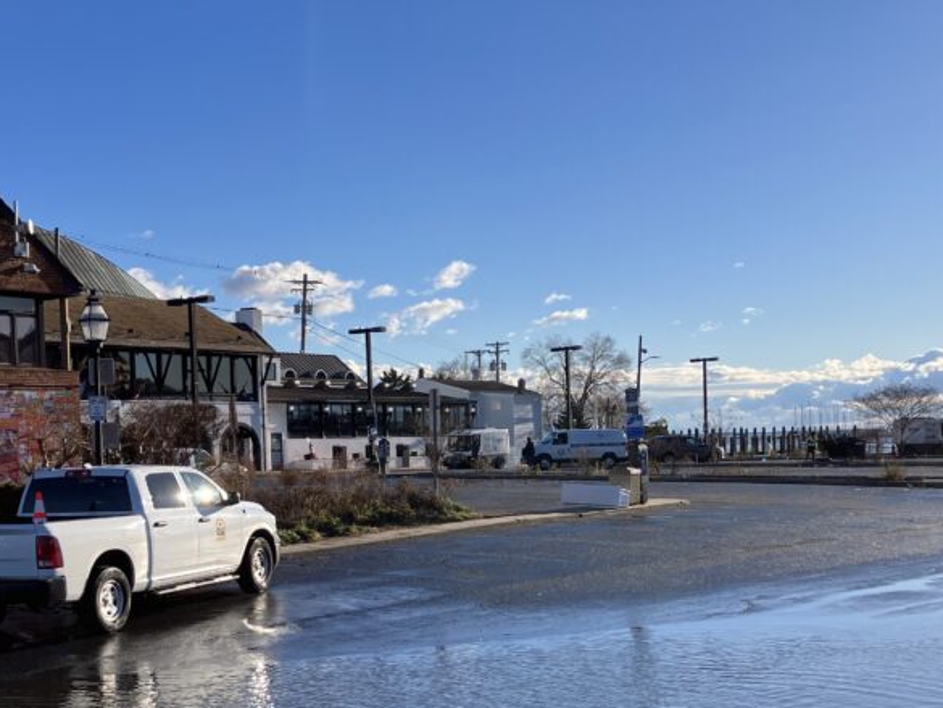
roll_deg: +1.1
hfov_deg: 38.9
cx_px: 509
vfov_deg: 29.3
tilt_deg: -1.0
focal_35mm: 49
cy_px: 513
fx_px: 1335
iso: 32
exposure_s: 1/2315
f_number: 1.8
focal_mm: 3.99
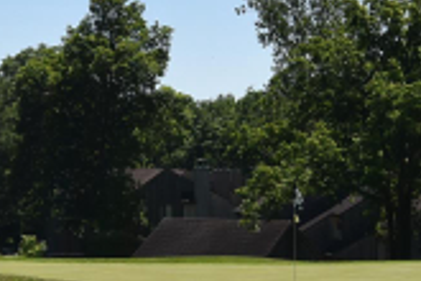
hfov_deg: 15.0
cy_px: 51
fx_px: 1590
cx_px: 79
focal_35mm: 136
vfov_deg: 10.1
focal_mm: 20
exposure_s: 1/320
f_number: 9
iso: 100
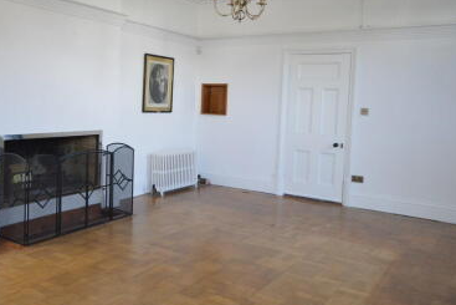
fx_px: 443
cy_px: 123
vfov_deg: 37.7
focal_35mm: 35
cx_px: 190
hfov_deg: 54.1
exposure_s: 1/60
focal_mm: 18
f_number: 5.3
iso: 1250
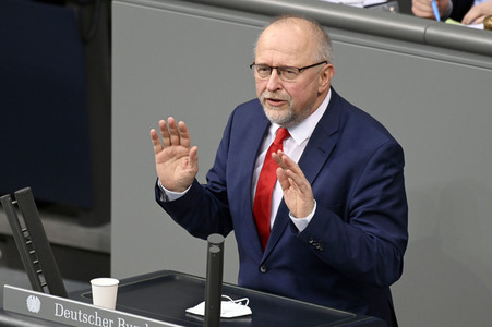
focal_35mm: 390
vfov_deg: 3.5
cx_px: 246
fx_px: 5326
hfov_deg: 5.3
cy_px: 164
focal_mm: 390
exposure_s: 1/250
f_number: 5.6
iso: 6400
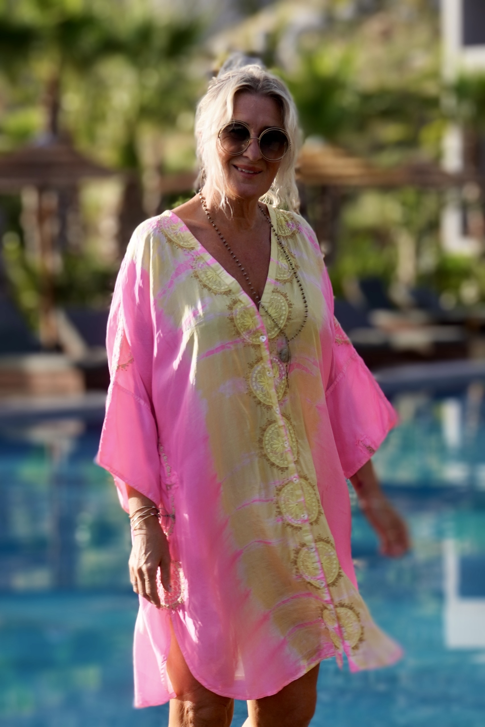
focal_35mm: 51
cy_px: 364
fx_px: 1031
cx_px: 242
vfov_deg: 38.9
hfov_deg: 26.5
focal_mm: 34
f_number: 5.6
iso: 100
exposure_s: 1/250
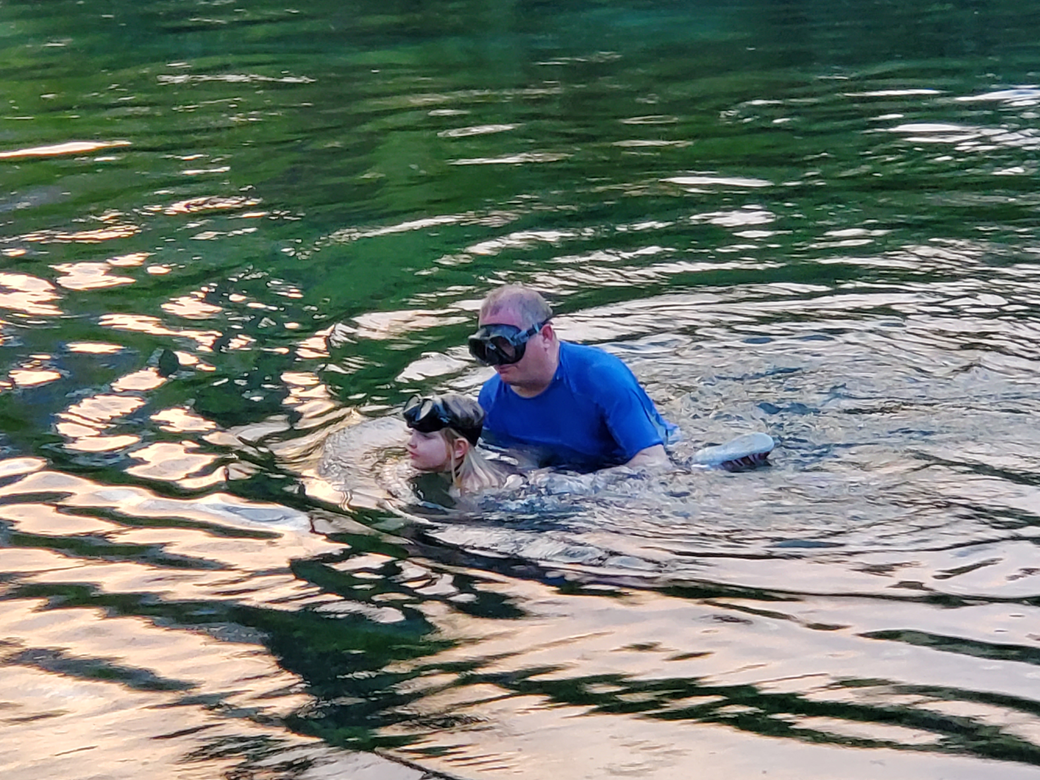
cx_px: 520
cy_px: 390
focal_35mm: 52
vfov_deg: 28.0
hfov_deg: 36.8
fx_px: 1562
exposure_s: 1/29
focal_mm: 6
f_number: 2.4
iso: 80
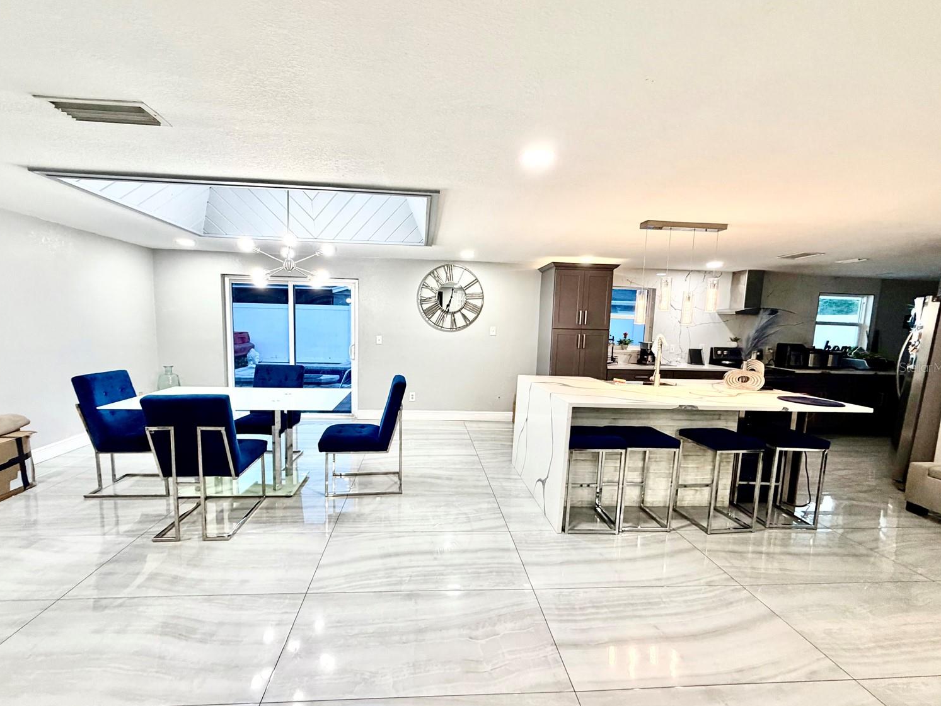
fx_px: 408
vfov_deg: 81.7
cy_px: 367
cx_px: 454
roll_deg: -1.8
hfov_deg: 98.1
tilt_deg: -6.9
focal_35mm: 15
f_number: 2.2
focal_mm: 2.22
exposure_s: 1/60
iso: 250
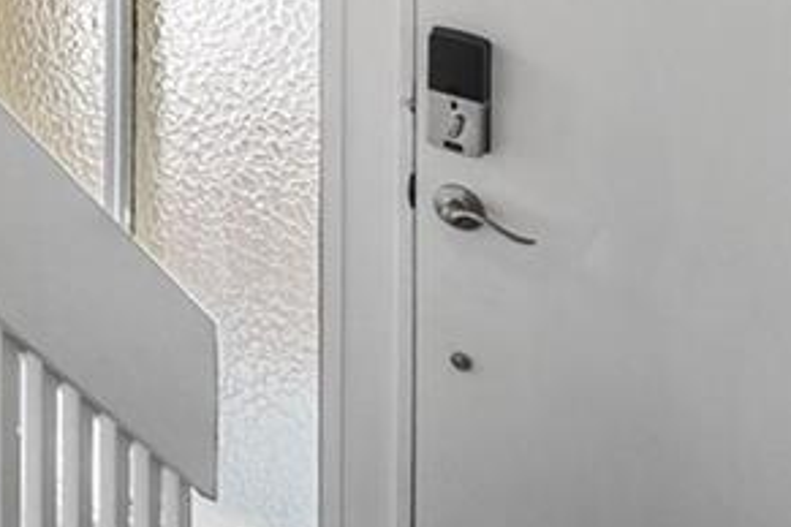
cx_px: -930
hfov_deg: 16.0
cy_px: -742
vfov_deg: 12.3
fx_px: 1933
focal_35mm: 88
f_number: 8
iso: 200
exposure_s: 1/1.25
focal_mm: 16
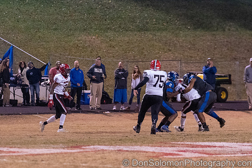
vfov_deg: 4.5
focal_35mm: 308
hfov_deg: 6.7
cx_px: 153
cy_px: 79
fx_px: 2156
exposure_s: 1/800
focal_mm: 173
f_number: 2.8
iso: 6400
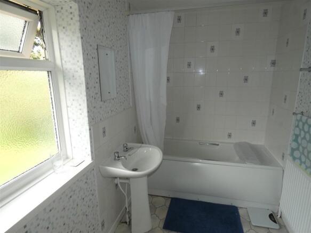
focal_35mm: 20
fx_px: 180
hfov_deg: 81.8
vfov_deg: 66.0
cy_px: 116
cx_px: 156
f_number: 2.8
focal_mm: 3.6
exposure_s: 1/100
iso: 80
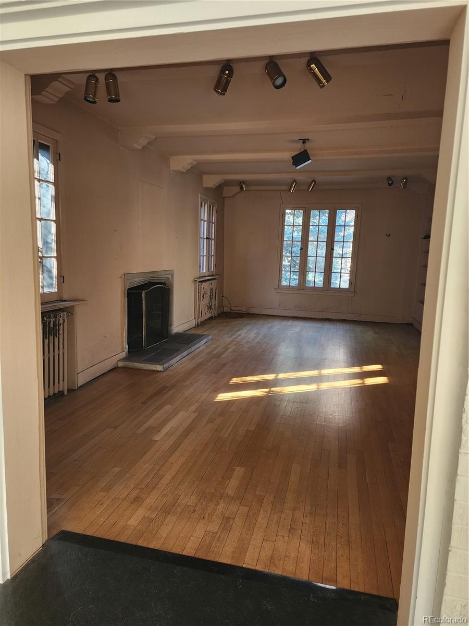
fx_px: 415
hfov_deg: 58.9
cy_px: 313
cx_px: 234
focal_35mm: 23
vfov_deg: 73.9
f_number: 1.8
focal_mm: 6.4
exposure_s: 1/120
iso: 250
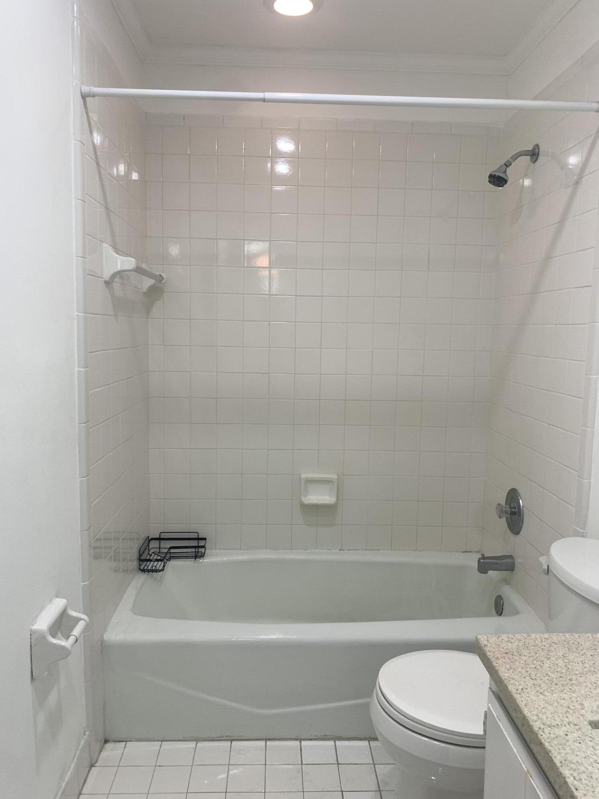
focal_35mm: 26
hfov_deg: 53.1
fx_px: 600
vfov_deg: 67.3
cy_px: 400
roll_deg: -1.4
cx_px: 300
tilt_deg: -6.4
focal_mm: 4.25
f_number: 1.8
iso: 50
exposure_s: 1/60
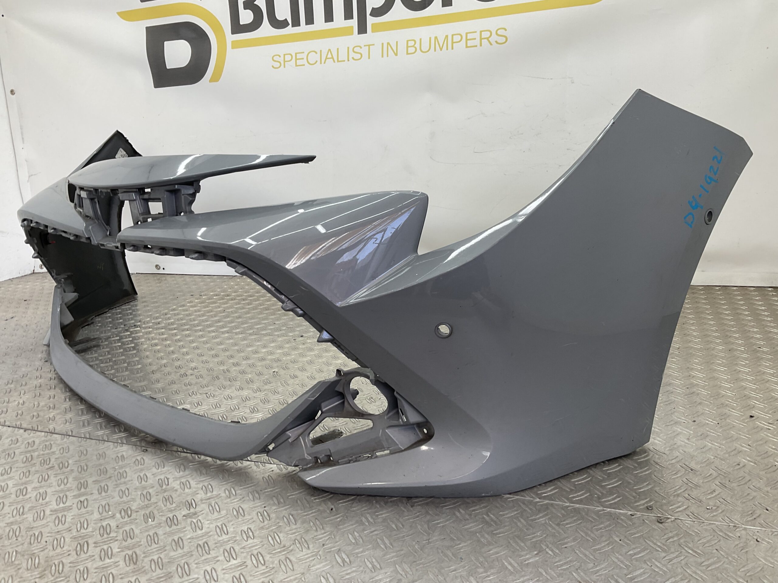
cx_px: 389
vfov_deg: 48.2
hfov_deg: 61.7
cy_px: 292
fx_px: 652
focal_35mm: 29
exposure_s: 1/100
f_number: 1.8
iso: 16
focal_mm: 3
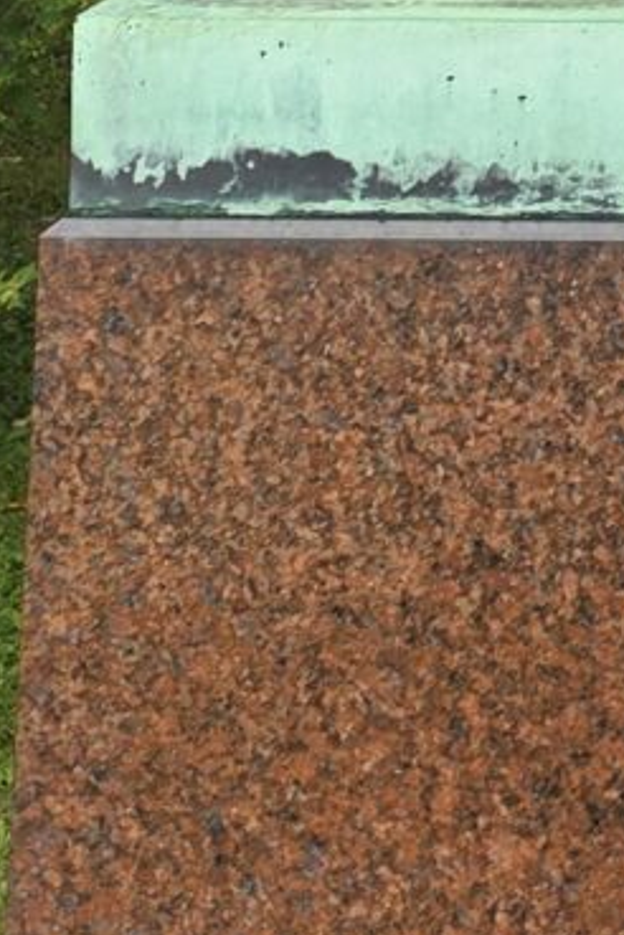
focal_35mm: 166
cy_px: -813
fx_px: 4316
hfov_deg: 7.6
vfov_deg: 11.4
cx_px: 1552
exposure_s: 1/180
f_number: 1.7
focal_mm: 6.3
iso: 32
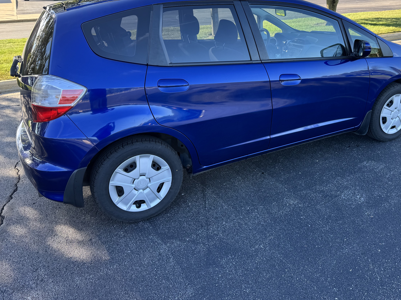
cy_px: 110
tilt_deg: -19.1
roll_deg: +3.3
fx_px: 359
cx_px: 251
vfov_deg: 45.0
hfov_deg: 57.6
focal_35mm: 31
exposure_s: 1/350
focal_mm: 6.76
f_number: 1.78
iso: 80
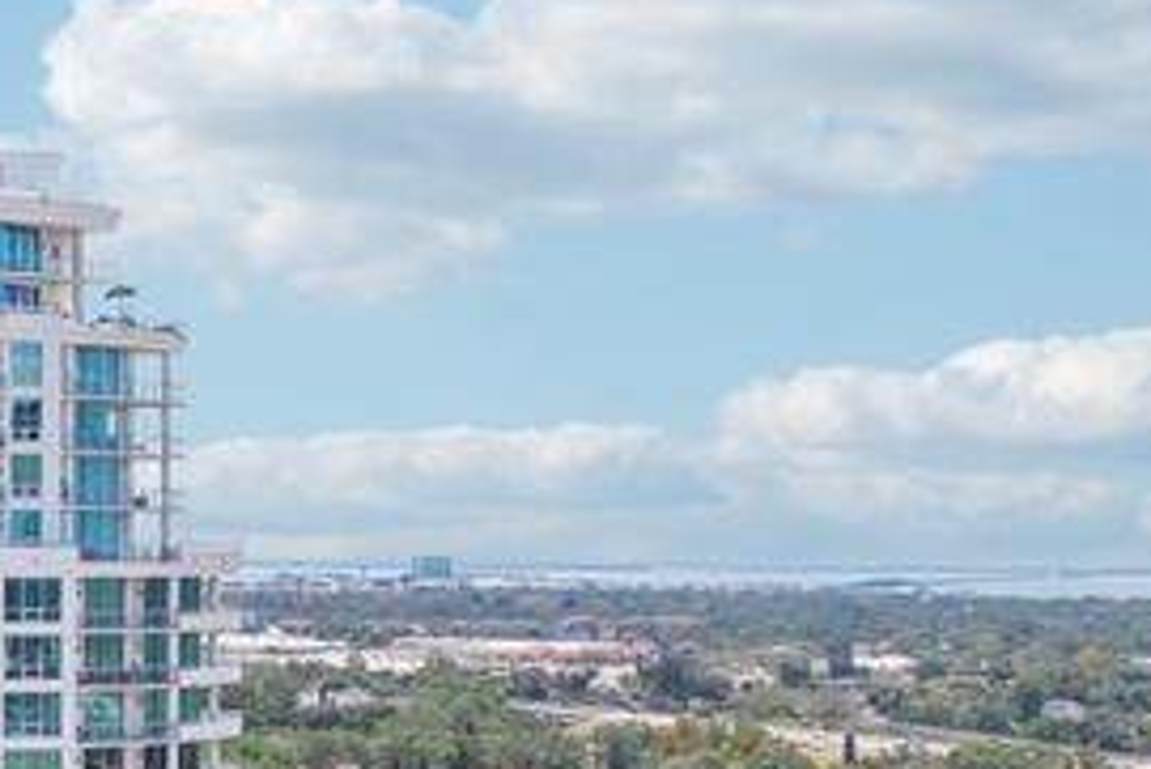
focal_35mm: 83
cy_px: 612
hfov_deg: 21.3
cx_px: -484
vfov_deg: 16.4
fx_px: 2655
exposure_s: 1/1500
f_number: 2.8
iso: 400
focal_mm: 8.4
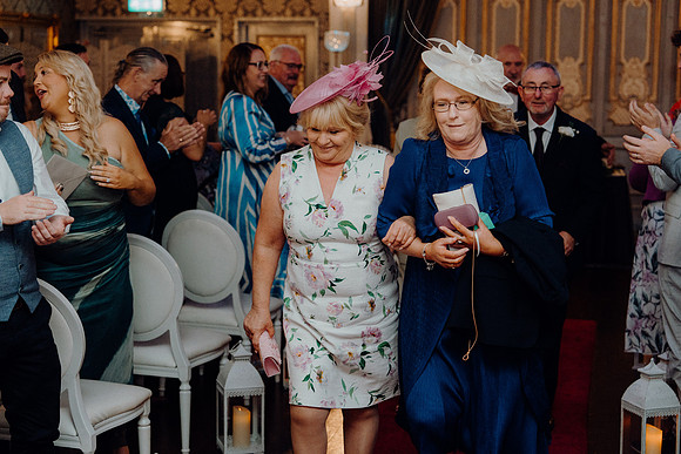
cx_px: 340
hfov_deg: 29.6
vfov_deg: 20.0
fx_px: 1287
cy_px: 227
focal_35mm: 68
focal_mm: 68
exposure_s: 1/160
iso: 2500
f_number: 3.5
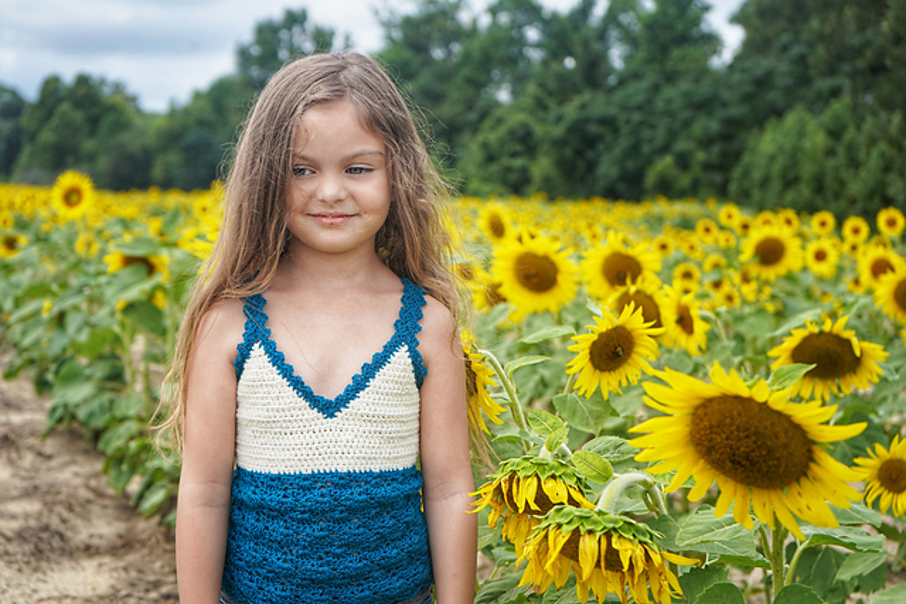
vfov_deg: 21.6
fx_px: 1586
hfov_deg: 31.9
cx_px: 453
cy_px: 302
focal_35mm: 63
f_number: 5.6
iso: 100
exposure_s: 1/400
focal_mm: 63
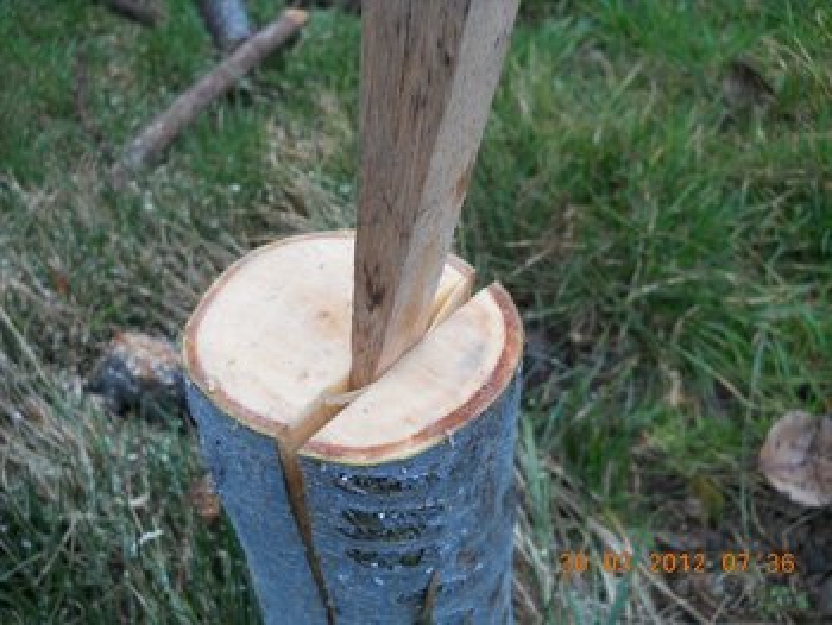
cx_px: 416
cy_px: 312
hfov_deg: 45.7
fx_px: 986
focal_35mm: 41
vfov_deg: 35.2
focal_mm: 6.72
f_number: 3.1
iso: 80
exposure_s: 1/40
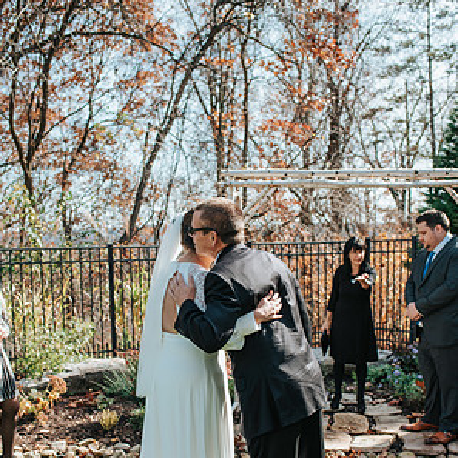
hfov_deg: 37.6
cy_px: 316
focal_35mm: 45
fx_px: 674
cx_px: 230
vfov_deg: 37.0
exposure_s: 1/1250
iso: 220
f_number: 3.5
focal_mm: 35
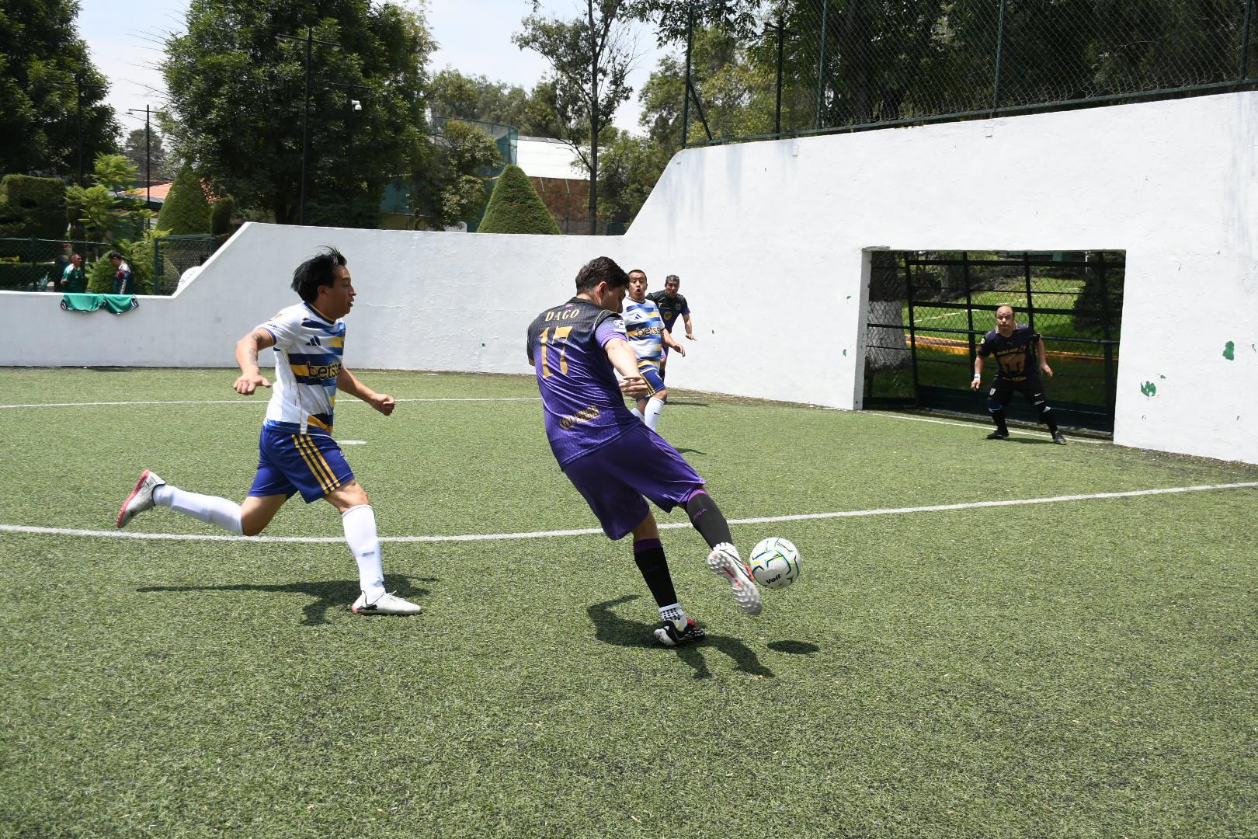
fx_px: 1363
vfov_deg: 34.2
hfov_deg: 49.6
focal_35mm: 39
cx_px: 629
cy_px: 420
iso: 500
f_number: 5.6
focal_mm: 26
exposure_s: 1/1600
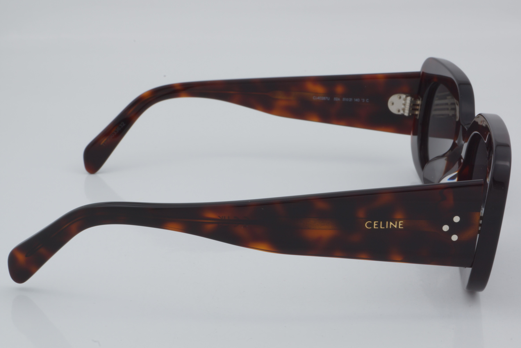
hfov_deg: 27.0
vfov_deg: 18.2
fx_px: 1085
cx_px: 260
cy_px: 174
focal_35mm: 75
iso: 100
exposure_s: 1/4
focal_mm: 50
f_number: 32
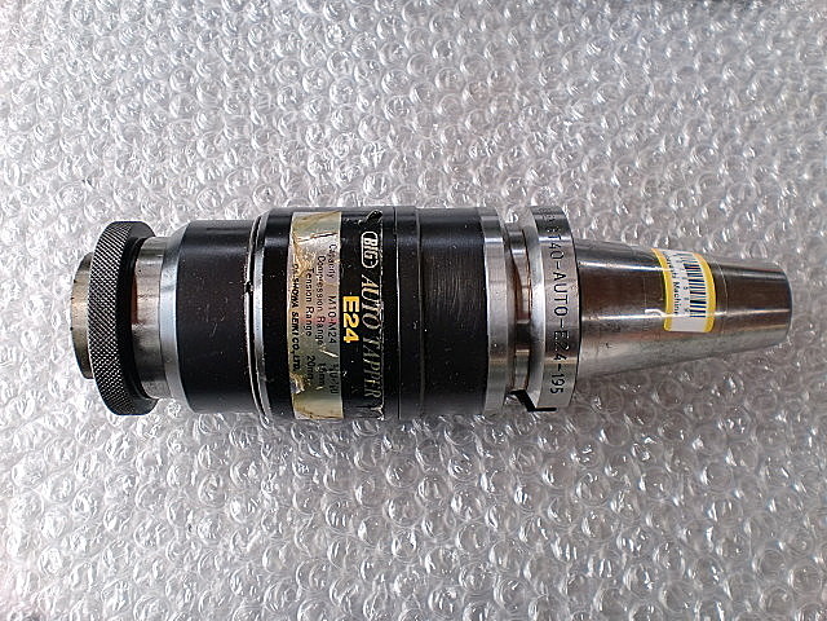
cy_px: 310
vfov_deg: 40.7
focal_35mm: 35
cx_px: 414
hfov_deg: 52.6
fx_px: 836
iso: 64
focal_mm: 6.3
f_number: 3.1
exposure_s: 1/80
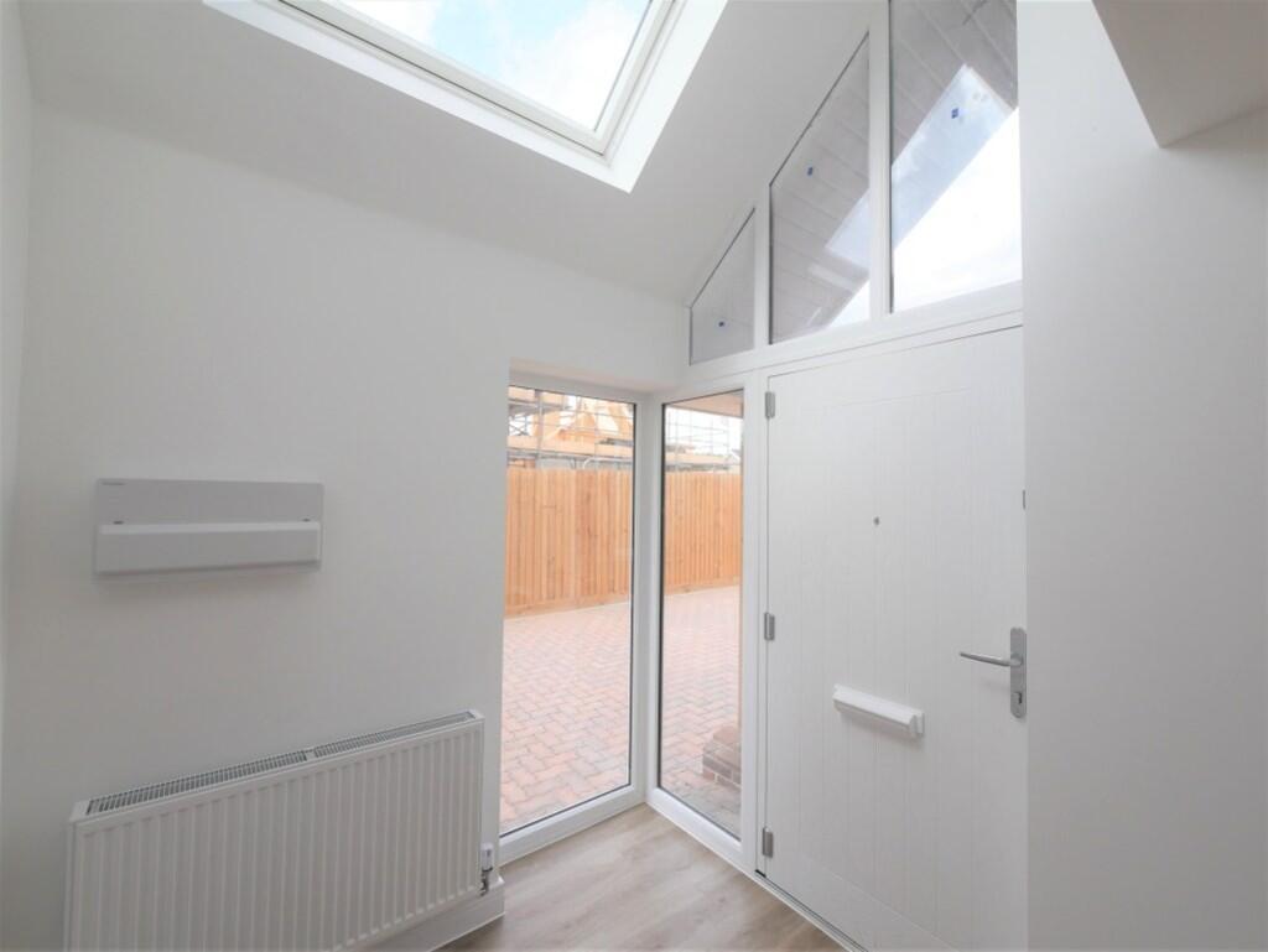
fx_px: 513
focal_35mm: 14
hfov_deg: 102.0
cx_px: 634
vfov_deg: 85.7
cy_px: 476
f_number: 5.6
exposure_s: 1/200
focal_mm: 7
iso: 200
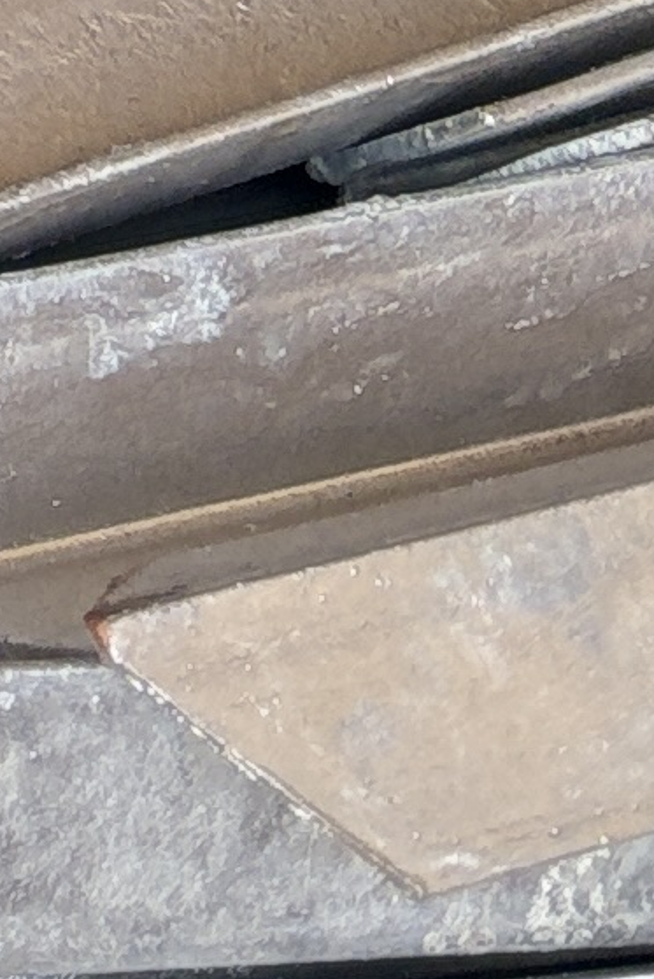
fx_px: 5310
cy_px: -2096
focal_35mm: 195
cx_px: -1653
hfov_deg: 6.2
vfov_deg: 8.5
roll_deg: -0.7
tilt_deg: -25.8
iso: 50
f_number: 1.6
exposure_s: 1/235
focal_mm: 5.96
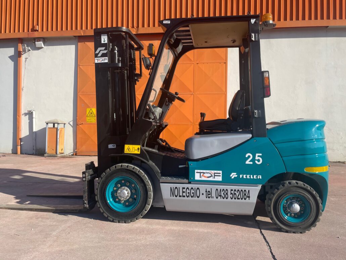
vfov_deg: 53.1
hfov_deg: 67.3
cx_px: 173
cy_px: 130
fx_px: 260
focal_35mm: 26
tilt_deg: +0.6
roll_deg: -0.7
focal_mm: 4.2
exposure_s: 1/2882
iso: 32
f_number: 1.6
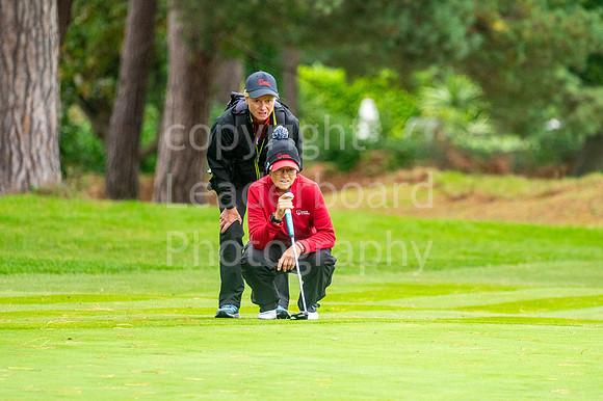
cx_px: 302
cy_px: 200
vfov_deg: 3.1
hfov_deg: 4.6
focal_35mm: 450
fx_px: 7533
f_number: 4
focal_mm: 300
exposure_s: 1/320
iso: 1000
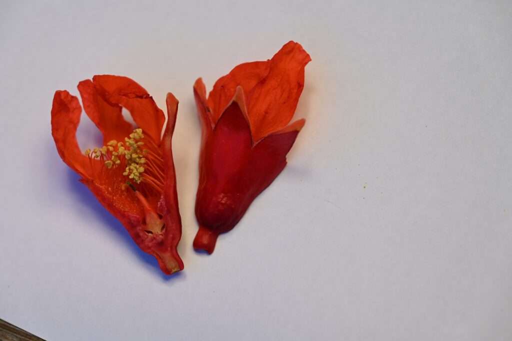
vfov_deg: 11.4
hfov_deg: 17.1
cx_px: 256
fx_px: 1705
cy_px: 170
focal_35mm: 120
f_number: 6.3
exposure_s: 1/640
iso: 200
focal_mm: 120
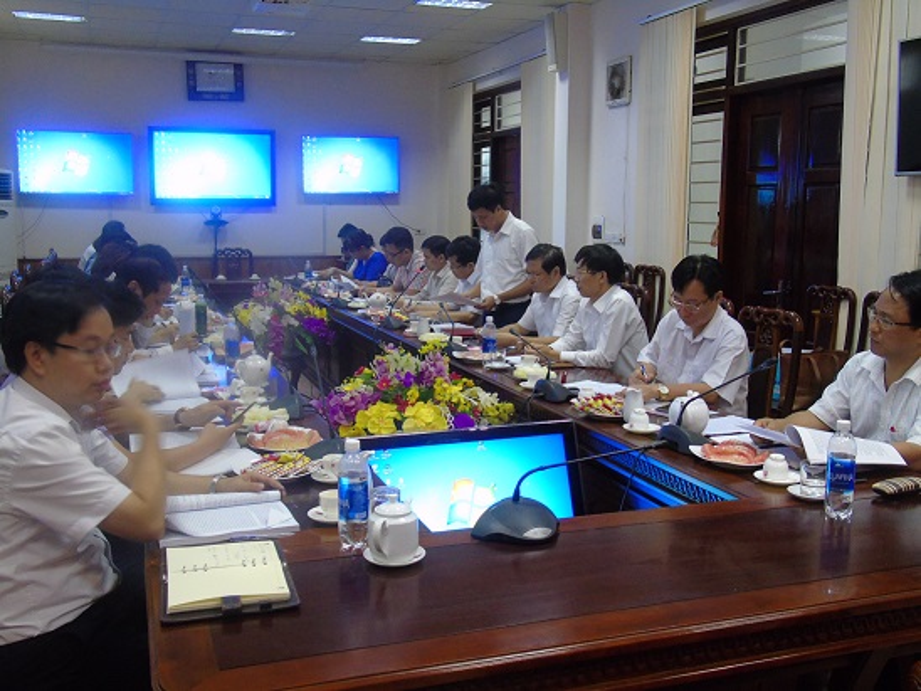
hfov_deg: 54.0
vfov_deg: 41.8
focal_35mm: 34
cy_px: 346
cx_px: 460
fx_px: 905
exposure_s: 1/15
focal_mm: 6.1
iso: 400
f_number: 3.8
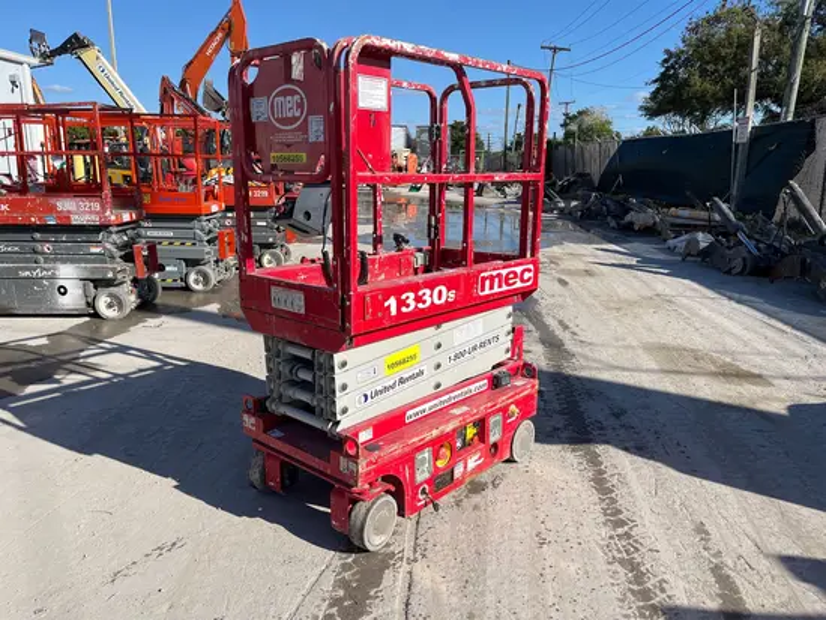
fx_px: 621
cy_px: 310
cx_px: 413
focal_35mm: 26
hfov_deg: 67.3
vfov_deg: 53.1
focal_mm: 5.1
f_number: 1.6
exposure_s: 1/4149
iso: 50
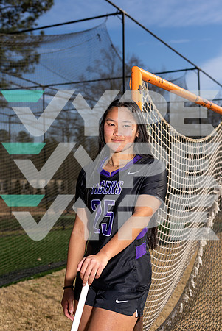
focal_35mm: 50
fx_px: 461
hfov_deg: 27.1
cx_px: 111
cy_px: 166
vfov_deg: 39.6
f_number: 4.5
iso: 64
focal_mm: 50
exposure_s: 1/1000
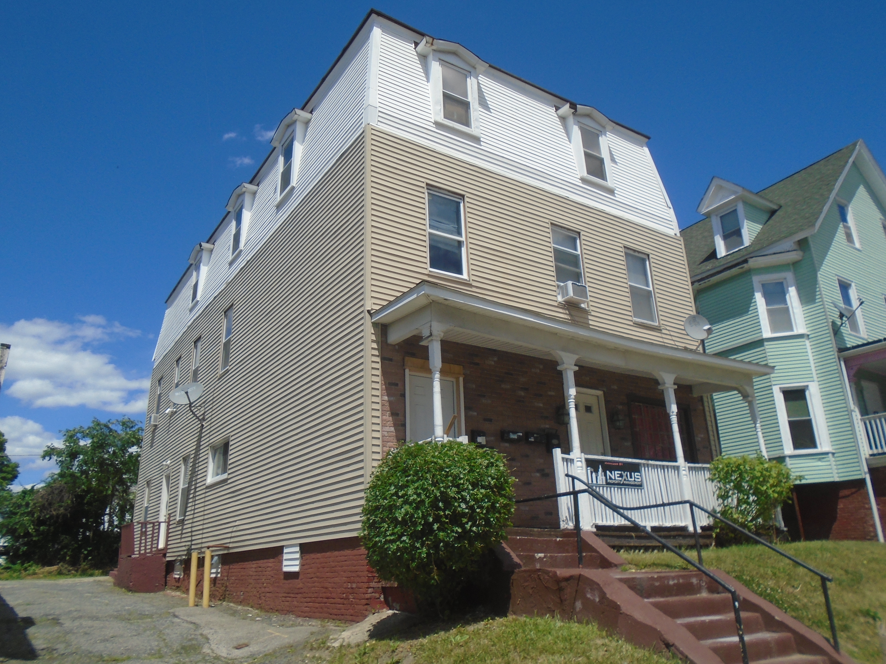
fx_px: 665
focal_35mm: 26
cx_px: 443
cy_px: 332
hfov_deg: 67.3
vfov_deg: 53.1
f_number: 8
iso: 100
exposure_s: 1/320
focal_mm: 4.6
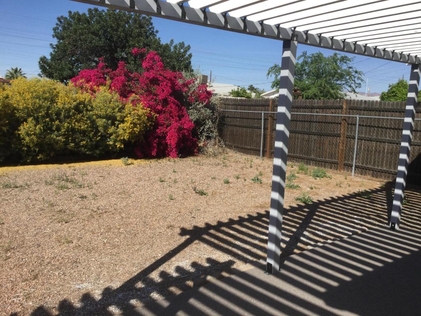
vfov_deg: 45.4
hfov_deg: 58.4
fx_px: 377
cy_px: 158
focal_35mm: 31
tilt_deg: -8.2
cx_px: 210
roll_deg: -3.0
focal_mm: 3.3
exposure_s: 1/1359
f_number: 2.4
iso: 25
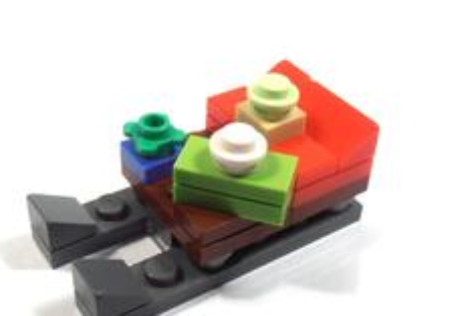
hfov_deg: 33.9
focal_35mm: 59
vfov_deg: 23.0
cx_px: 214
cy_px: 171
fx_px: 777
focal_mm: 6.61
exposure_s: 1/60
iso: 80
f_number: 3.9
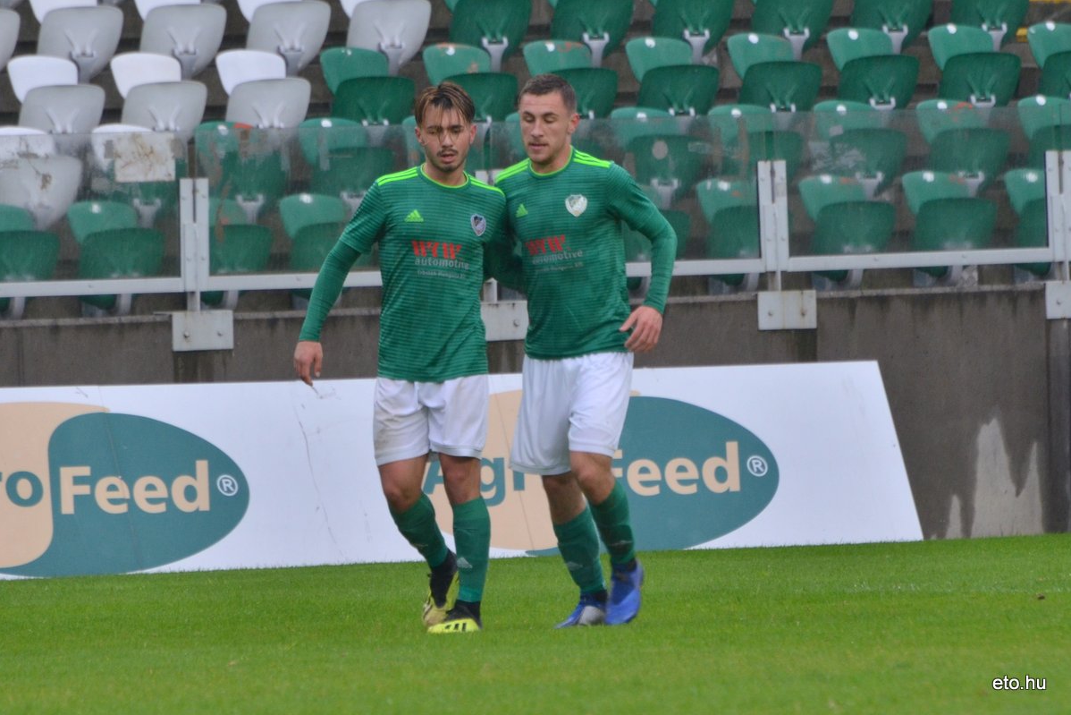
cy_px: 358
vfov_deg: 3.0
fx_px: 13418
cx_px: 536
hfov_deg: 4.6
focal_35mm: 451
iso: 500
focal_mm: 300
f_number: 7.1
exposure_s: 1/160
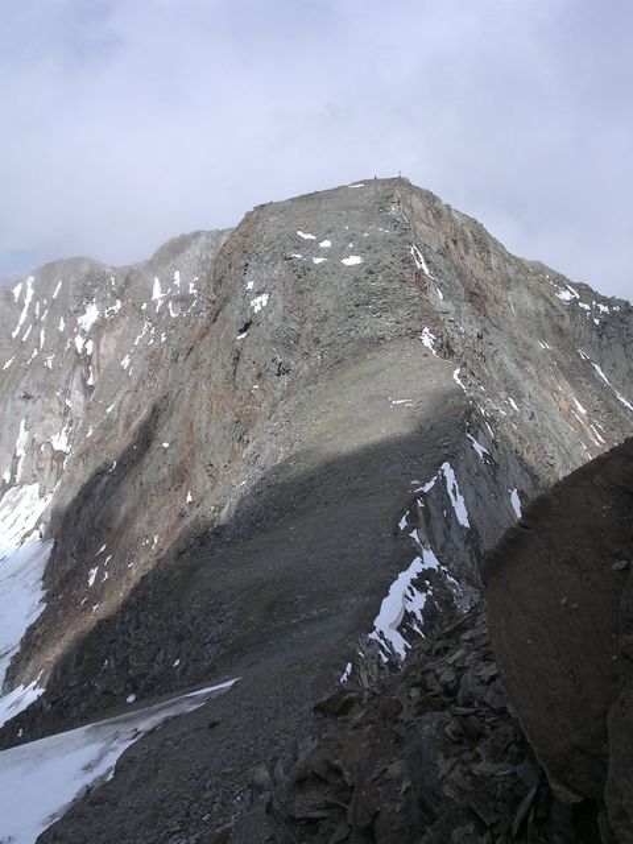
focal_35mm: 46
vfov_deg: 41.2
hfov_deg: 31.5
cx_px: 316
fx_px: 1122
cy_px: 422
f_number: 6.1
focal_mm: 7.1
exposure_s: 1/395
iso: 100
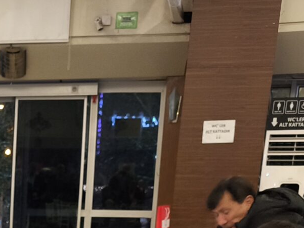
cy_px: 440
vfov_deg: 13.2
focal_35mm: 98
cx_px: -107
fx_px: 861
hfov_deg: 18.4
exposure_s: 1/50
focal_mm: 6.57
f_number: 1.6
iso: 400
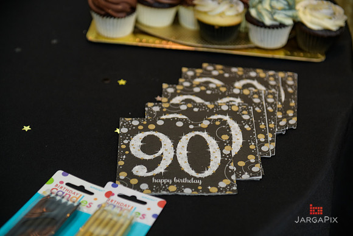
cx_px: 176
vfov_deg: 19.5
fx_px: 687
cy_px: 118
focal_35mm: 70
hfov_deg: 28.8
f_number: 3.2
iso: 800
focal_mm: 70
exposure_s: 1/125
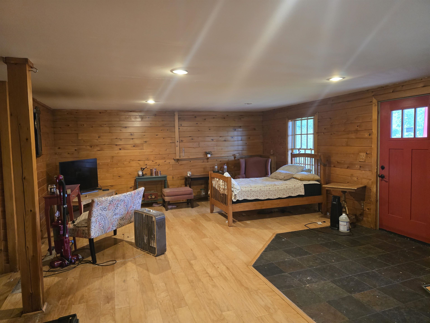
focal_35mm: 23
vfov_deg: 58.9
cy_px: 162
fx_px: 286
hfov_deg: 73.9
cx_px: 215
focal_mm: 6.3
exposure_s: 1/120
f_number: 1.7
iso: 1000
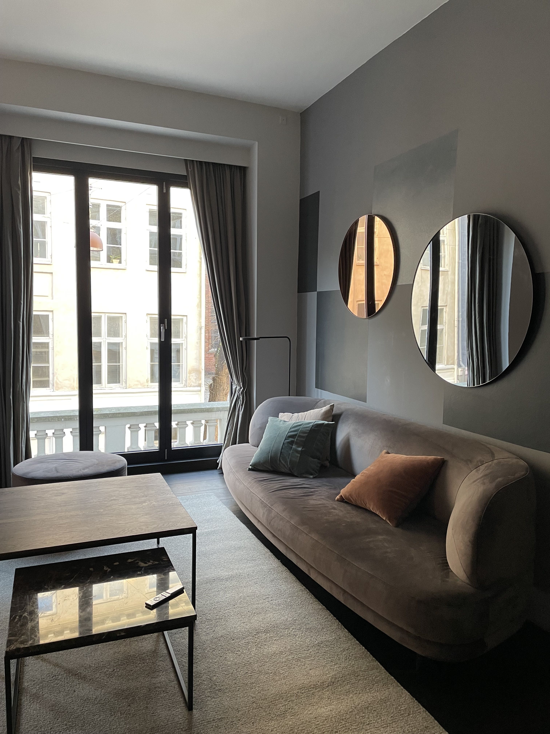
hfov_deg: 53.1
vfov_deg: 67.3
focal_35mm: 26
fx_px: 551
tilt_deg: -4.3
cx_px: 275
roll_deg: -0.5
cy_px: 367
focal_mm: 4.2
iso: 125
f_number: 1.6
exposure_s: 1/50
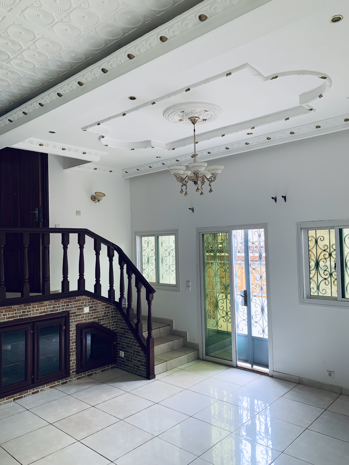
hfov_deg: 53.1
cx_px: 174
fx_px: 350
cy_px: 232
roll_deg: +1.1
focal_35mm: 26
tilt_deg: +1.6
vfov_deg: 67.3
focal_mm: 4.25
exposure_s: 1/96
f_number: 1.8
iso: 100
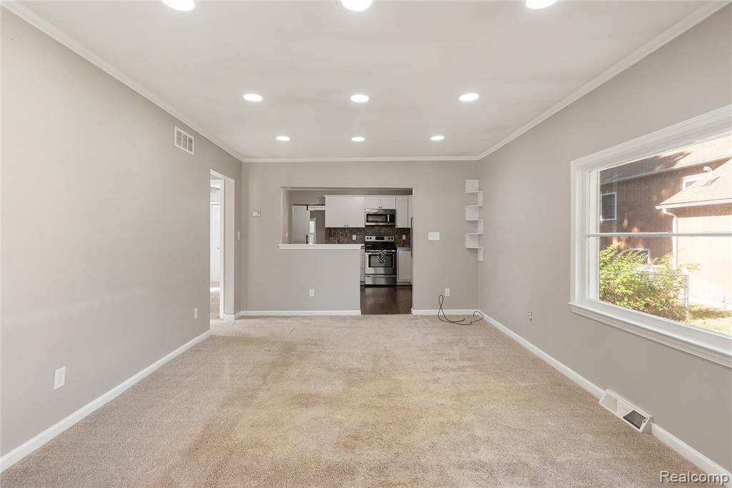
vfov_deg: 70.5
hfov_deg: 93.3
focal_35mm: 17
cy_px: 244
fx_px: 346
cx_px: 366
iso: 320
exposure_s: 1/8
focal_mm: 17
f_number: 9
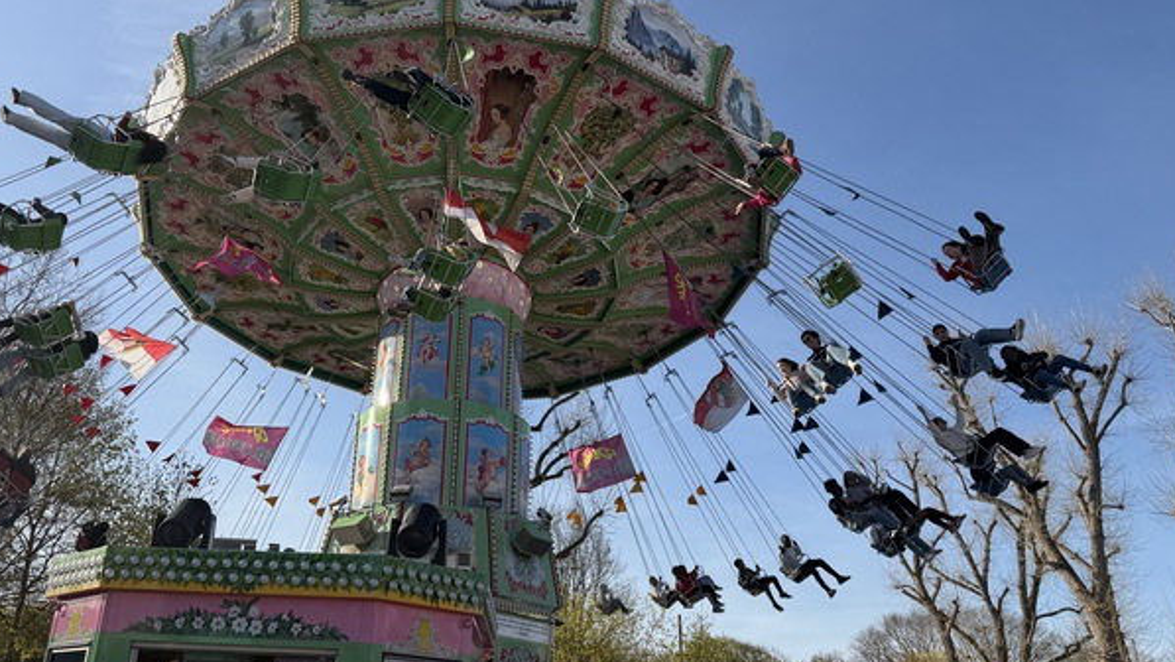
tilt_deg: +29.7
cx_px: 498
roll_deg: -3.8
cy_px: 254
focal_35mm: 32
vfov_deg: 36.5
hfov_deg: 60.7
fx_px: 997
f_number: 1.78
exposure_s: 1/3021
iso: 80
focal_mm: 6.76
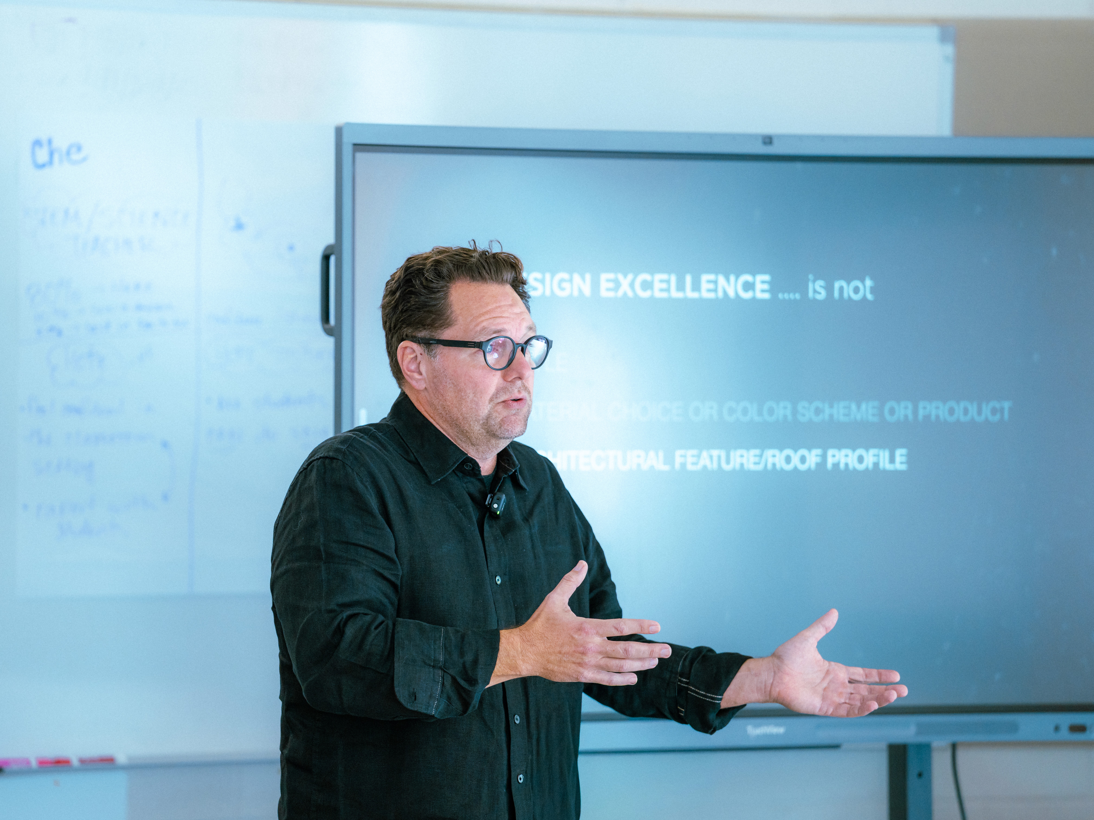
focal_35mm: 195
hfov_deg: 10.1
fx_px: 6174
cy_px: 413
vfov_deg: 7.6
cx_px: 464
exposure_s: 1/250
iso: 800
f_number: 2.8
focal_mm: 172.6
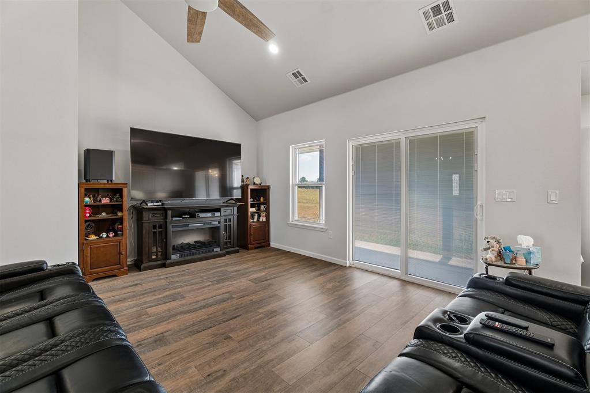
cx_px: 295
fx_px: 246
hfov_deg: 100.4
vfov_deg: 77.3
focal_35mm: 15
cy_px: 196
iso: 200
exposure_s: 1/100
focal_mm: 10
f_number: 6.3
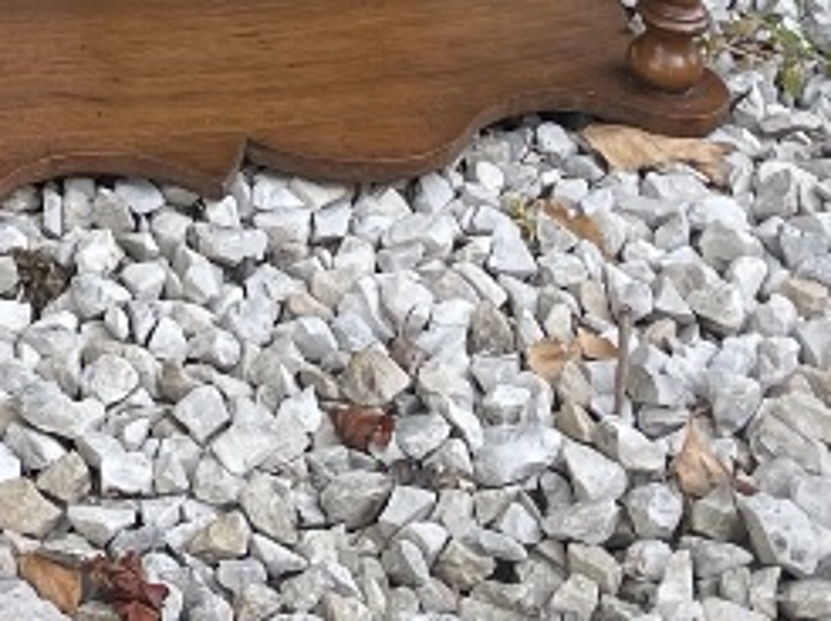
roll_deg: -0.9
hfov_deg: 14.5
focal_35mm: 127
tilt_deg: -20.6
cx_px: -422
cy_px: -651
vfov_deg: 10.6
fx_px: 3046
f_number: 1.6
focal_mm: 4.2
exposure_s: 1/161
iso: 32
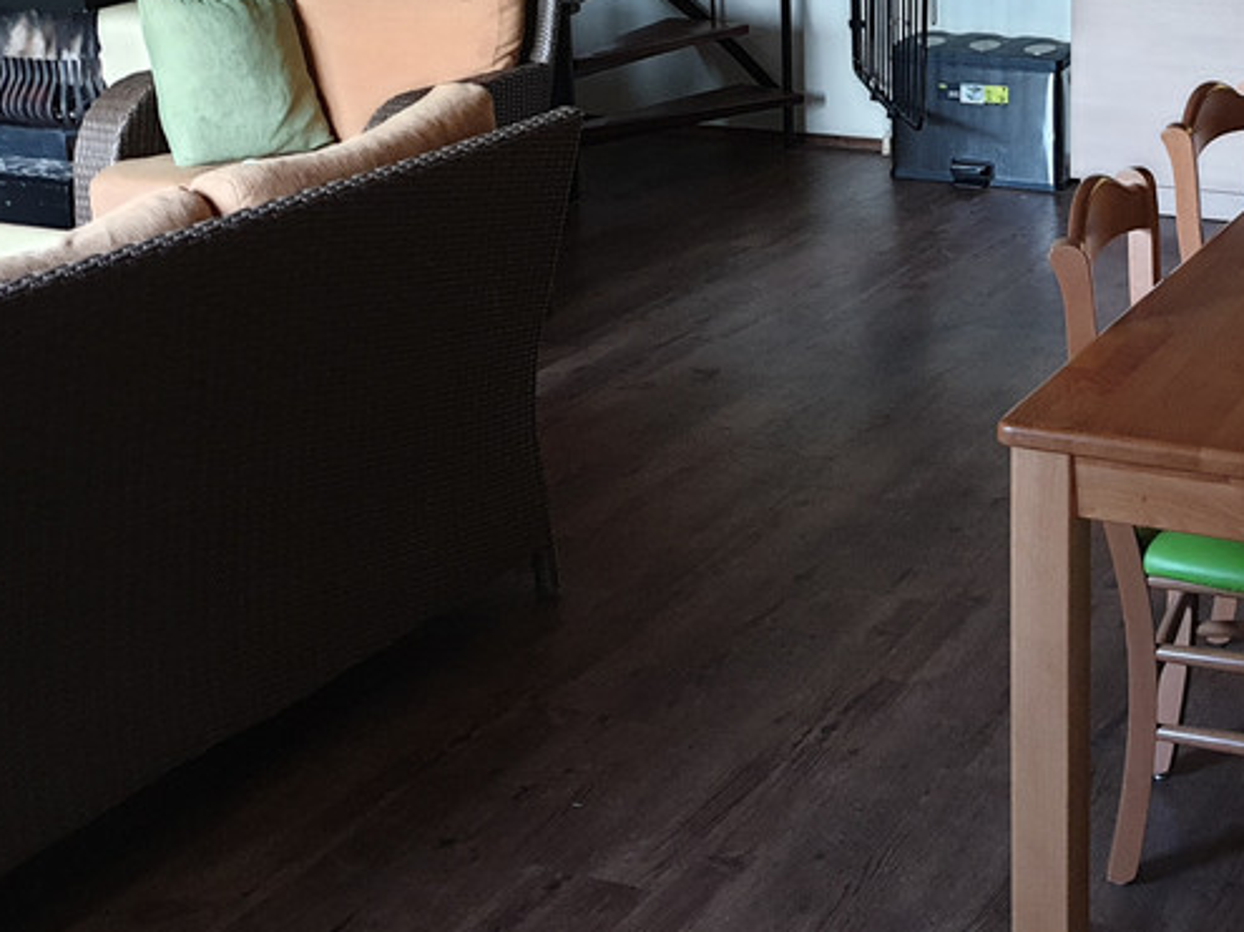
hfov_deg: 32.9
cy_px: 186
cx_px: 1084
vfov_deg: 25.6
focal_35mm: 56
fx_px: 2012
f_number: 1.5
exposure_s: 1/22
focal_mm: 4.3
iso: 250
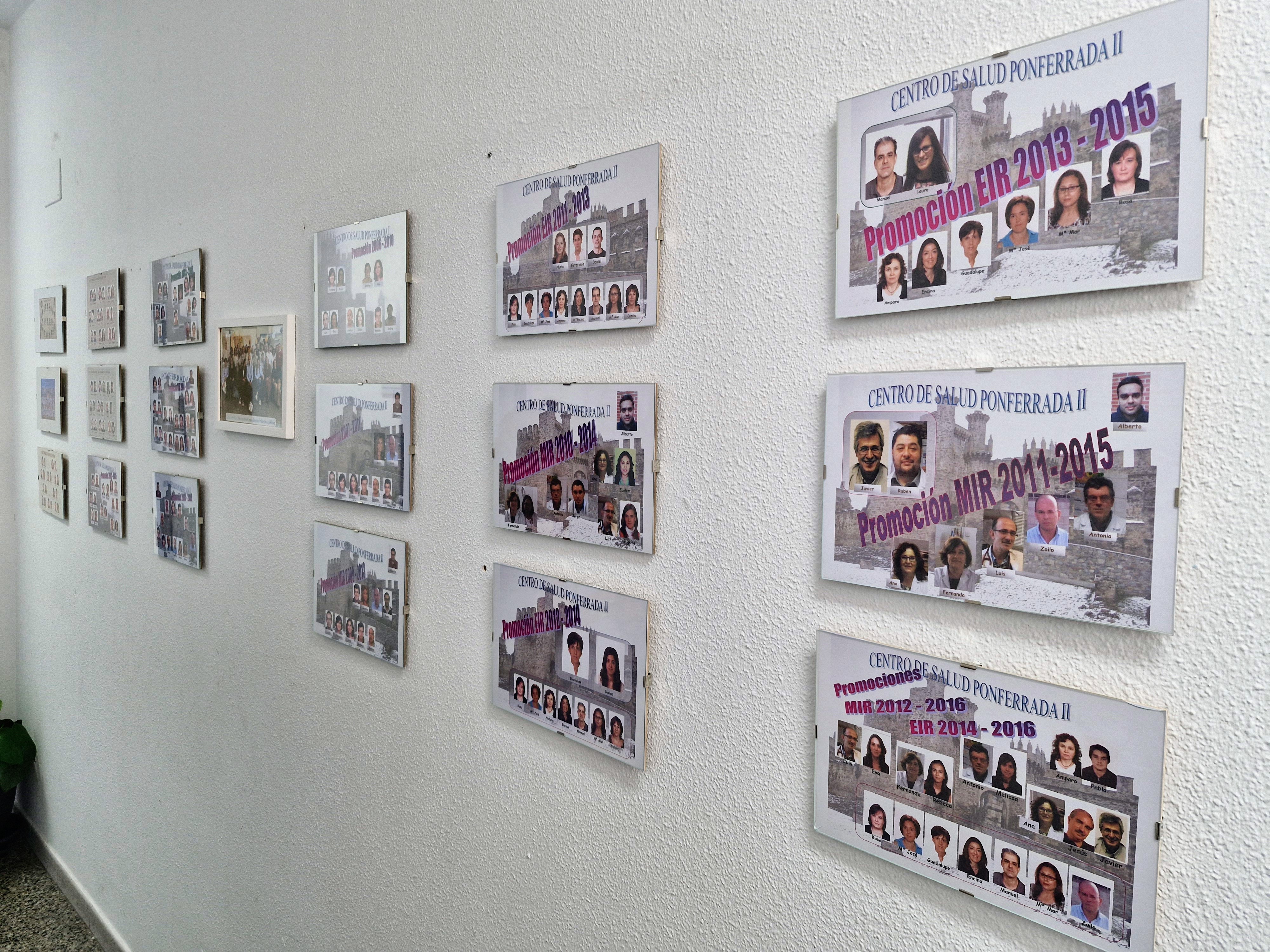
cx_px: 635
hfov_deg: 73.9
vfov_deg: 58.9
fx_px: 844
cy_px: 476
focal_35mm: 23
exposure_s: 1/100
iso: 125
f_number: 1.8
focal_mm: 5.54
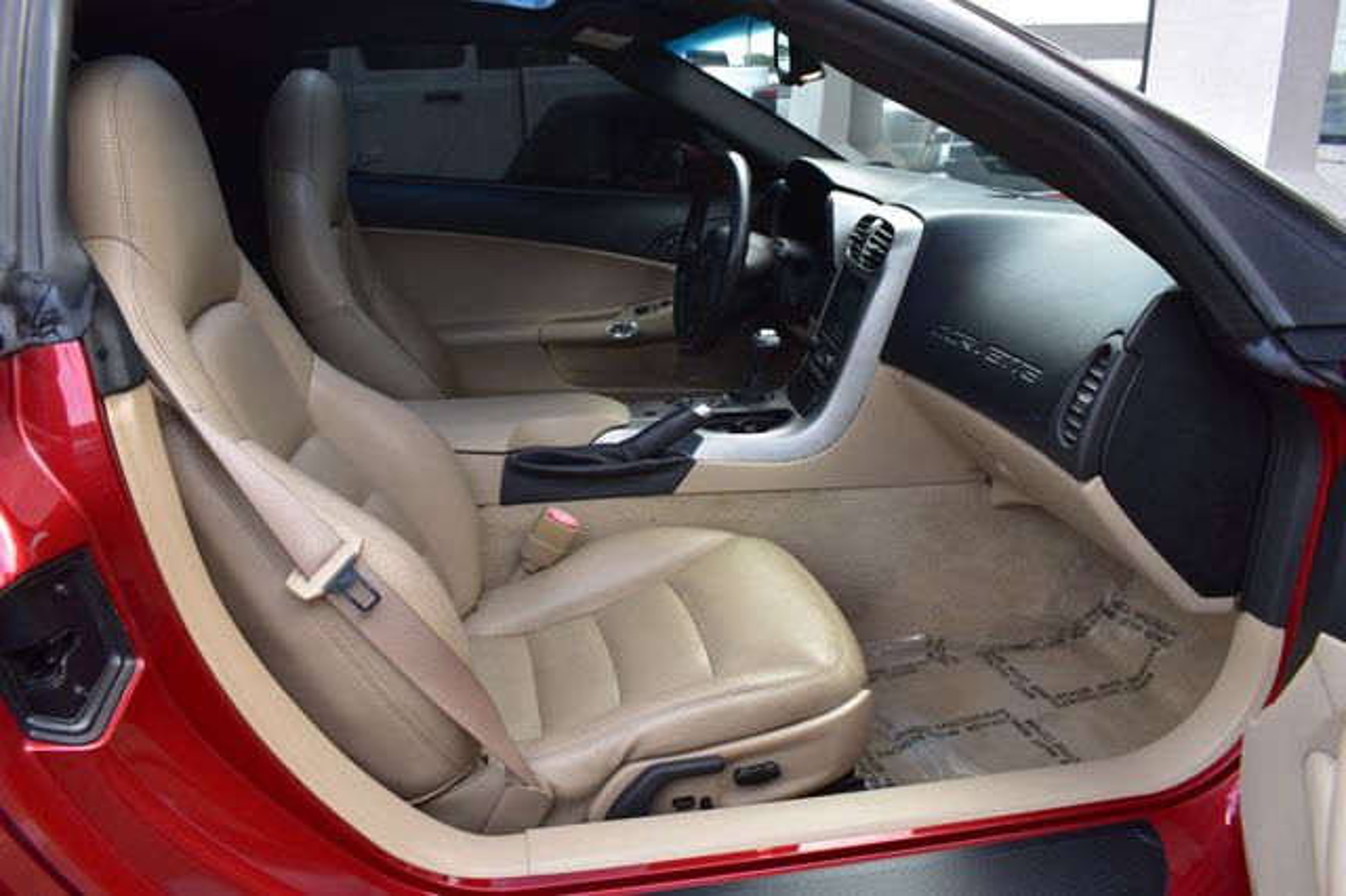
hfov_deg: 67.4
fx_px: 1009
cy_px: 448
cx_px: 673
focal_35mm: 27
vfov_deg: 47.9
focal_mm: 18
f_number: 8
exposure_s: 1/80
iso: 400
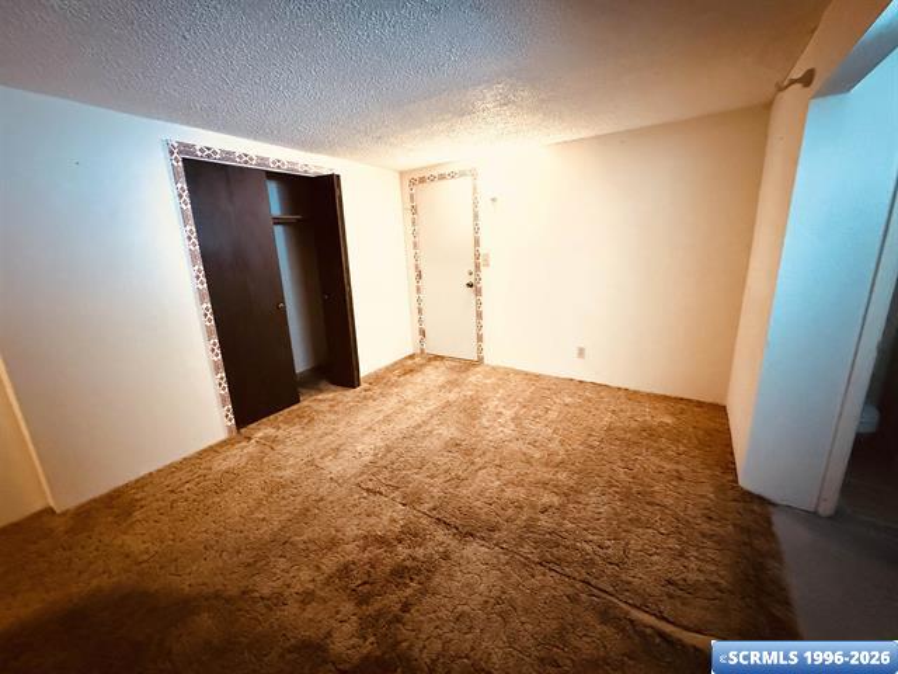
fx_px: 363
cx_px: 449
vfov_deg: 85.7
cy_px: 337
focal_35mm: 14
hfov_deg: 102.1
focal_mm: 2.22
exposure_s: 1/40
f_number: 2.2
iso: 1250
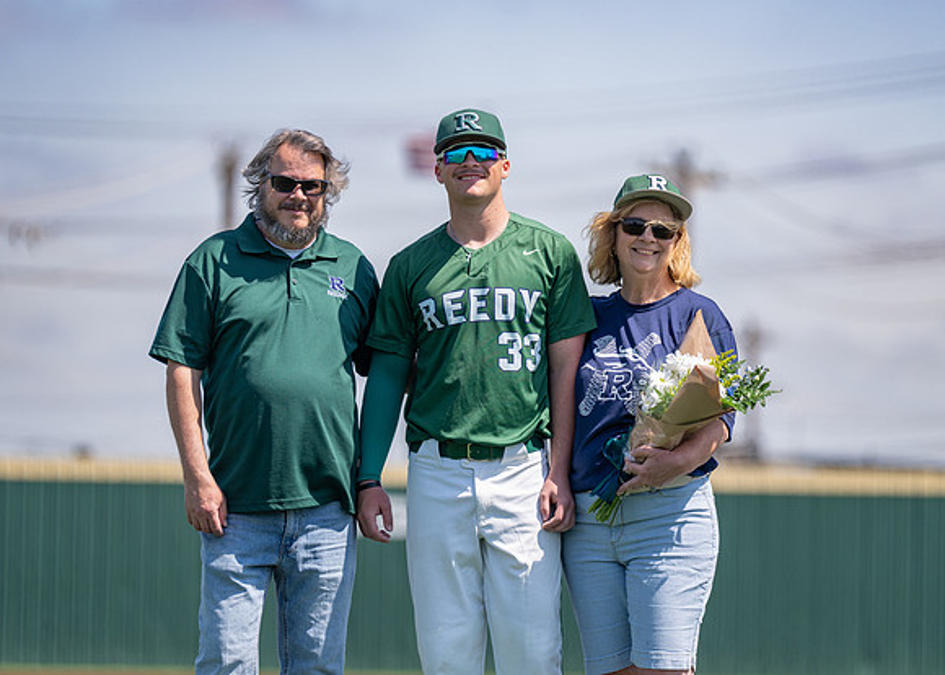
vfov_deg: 6.4
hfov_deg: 8.9
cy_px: 315
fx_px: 6041
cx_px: 511
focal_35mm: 225
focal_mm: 200
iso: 100
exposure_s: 1/1600
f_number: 2.8
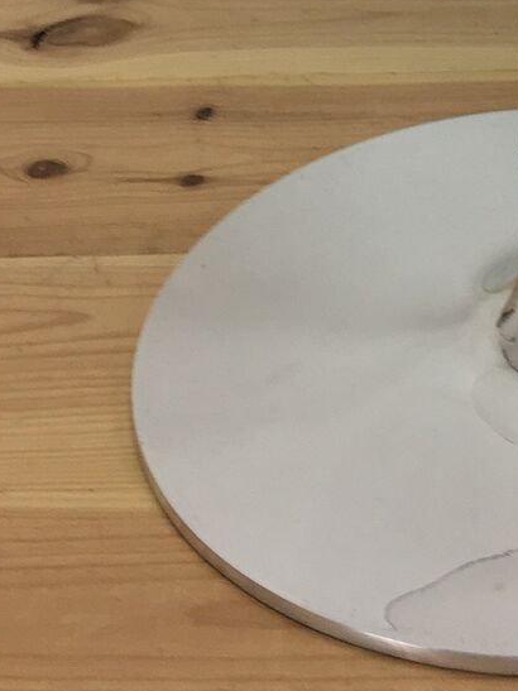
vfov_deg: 16.4
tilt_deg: -17.2
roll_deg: +0.6
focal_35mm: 106
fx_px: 2116
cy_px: -432
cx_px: 571
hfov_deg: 13.7
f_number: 2.2
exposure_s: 1/33
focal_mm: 4.15
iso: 25
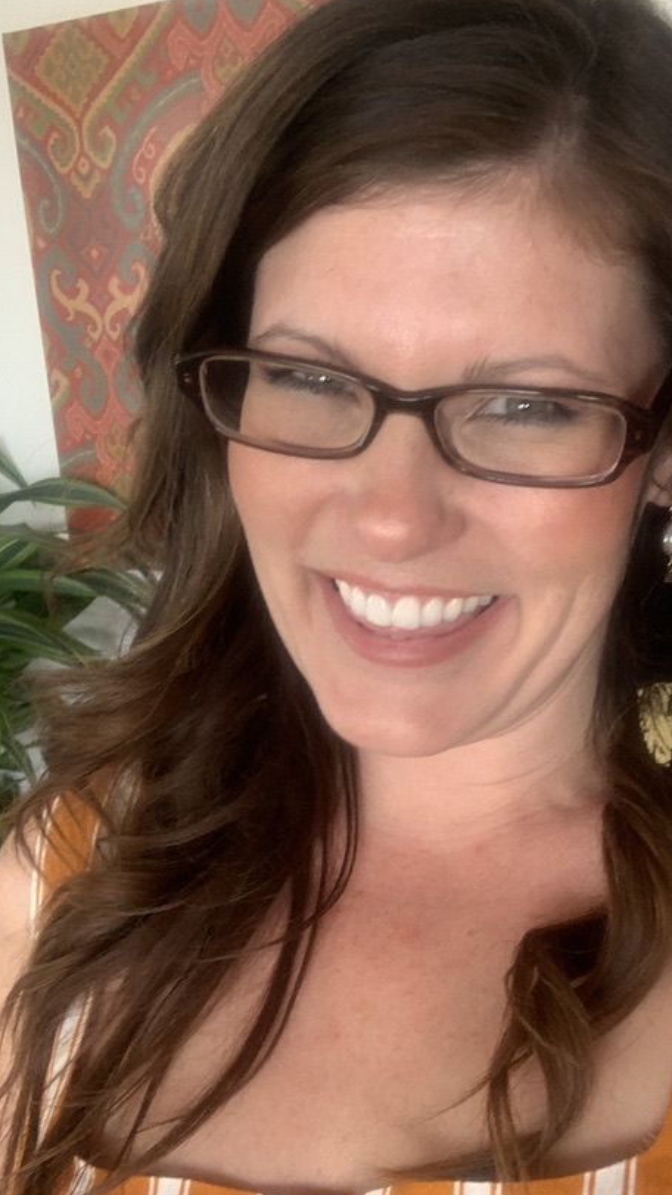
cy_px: 645
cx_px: 414
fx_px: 1394
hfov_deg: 27.0
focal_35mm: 44
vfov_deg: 46.4
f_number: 2.2
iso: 125
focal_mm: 2.87
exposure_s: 1/60
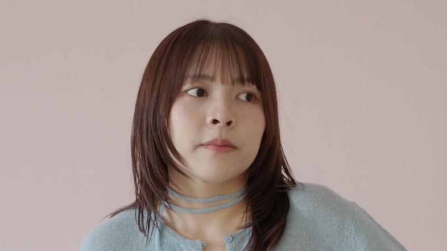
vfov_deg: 9.0
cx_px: 241
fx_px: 1517
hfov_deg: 16.8
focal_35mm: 128
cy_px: 465
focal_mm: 26
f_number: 2.8
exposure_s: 1/200
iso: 320
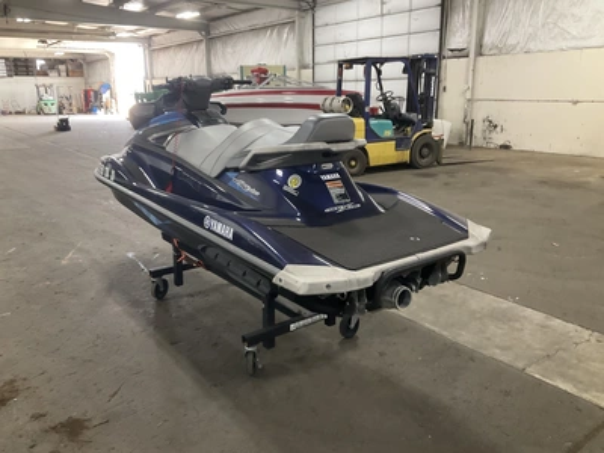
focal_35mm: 29
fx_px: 506
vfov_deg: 48.2
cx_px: 302
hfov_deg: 61.7
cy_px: 226
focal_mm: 3
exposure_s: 1/60
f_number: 1.8
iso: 200
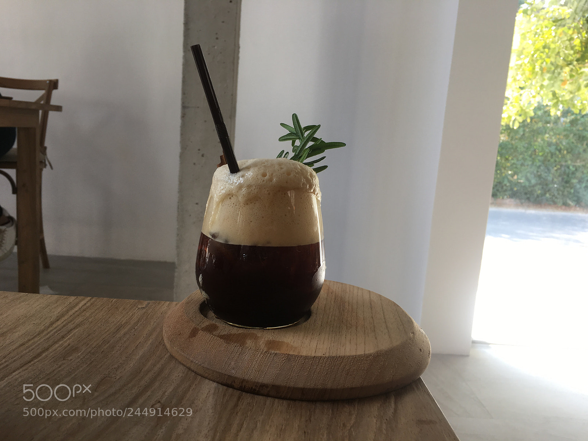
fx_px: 493
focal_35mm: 29
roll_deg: -4.1
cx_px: 294
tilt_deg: -8.9
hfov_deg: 61.7
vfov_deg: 48.2
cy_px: 220
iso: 25
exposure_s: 1/100
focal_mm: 4.15
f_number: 2.2
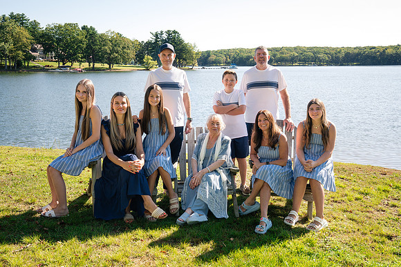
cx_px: 200
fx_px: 423
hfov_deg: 50.7
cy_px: 134
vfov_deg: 35.1
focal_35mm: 38
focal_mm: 38
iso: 400
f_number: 8
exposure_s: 1/250
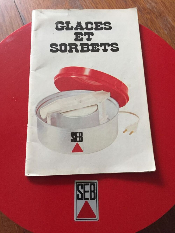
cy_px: 116
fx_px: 195
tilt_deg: -75.1
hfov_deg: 48.2
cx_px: 88
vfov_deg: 61.7
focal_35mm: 29
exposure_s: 1/33
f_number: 2.2
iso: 250
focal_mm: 4.15
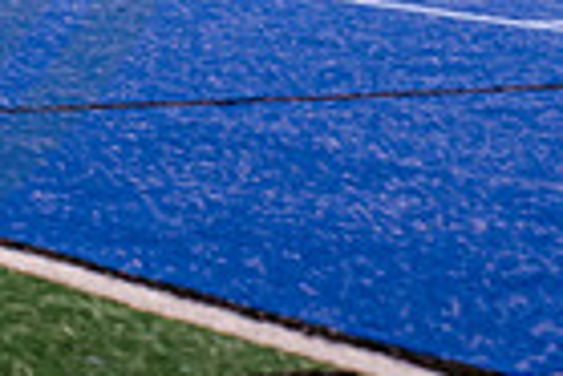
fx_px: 4039
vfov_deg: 5.3
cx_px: -478
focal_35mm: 258
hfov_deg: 7.7
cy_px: -334
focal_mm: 62
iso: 2500
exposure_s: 1/160
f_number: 4
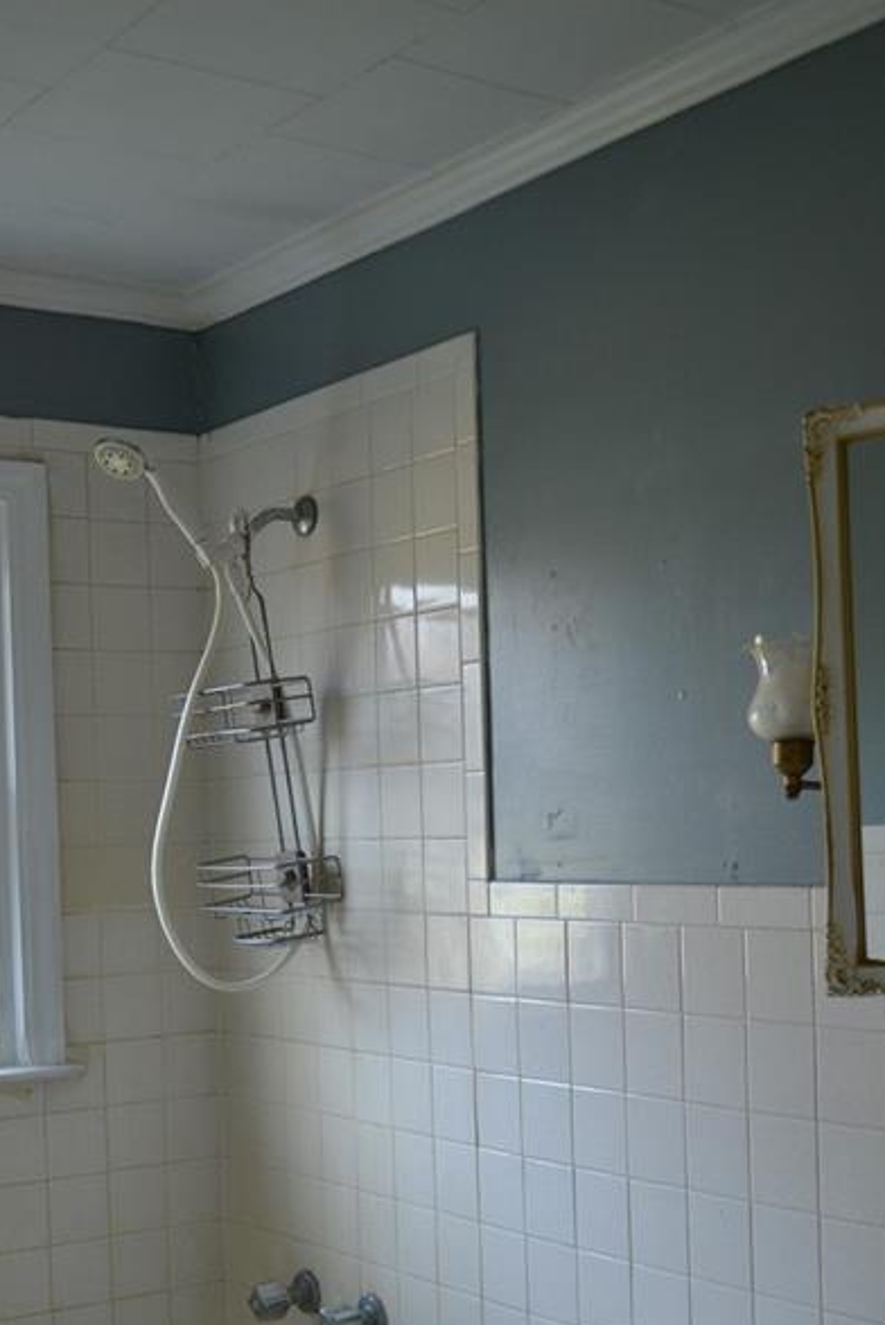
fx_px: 1878
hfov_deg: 26.5
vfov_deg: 38.6
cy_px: 849
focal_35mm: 51
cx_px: 467
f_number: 4.2
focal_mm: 26
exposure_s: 1/60
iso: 560
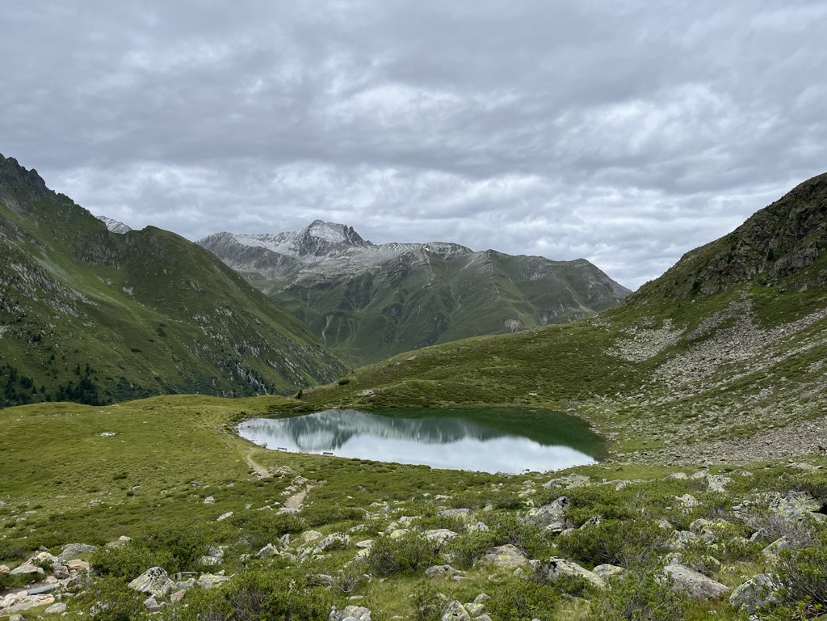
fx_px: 621
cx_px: 414
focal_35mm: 26
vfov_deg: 53.1
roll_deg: -2.1
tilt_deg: +1.5
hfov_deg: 67.3
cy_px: 310
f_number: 1.6
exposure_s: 1/3049
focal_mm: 5.1
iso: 50
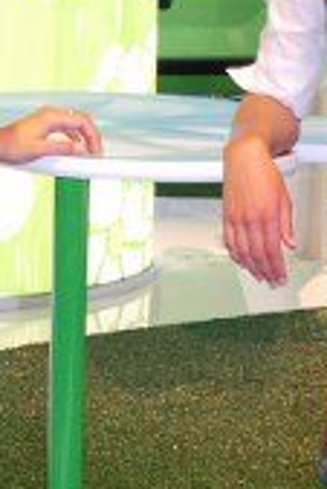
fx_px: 2407
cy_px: 289
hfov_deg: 7.8
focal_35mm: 177
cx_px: 161
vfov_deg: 11.6
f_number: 4.2
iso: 400
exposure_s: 1/60
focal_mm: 26
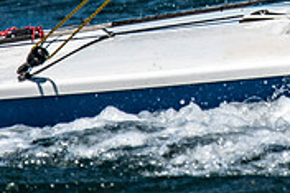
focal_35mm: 1485
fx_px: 11951
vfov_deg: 0.9
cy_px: -113
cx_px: 417
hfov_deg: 1.4
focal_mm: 300
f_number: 4
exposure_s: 1/6400
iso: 320
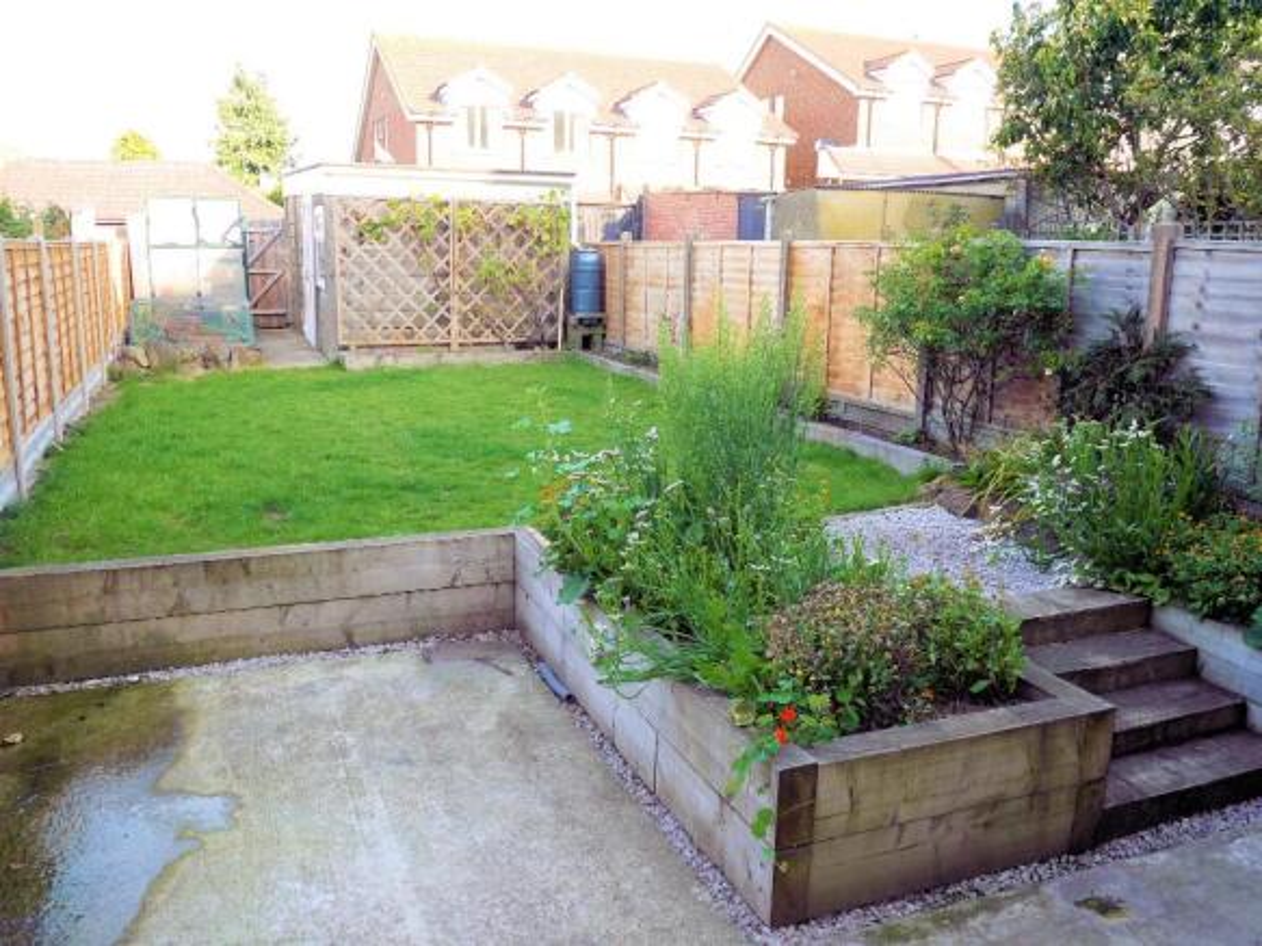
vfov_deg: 49.7
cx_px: 631
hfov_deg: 63.5
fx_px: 1021
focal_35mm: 28
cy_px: 473
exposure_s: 1/160
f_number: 4
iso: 160
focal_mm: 14
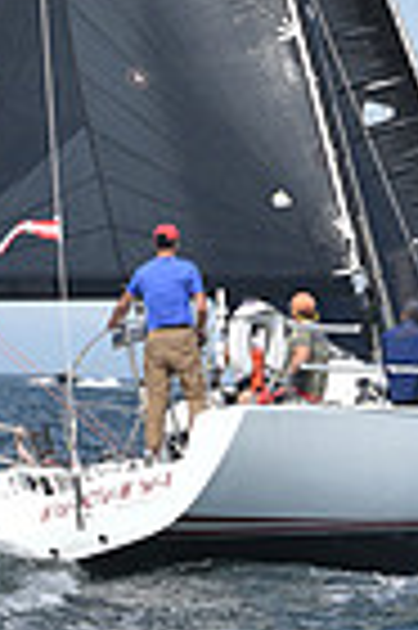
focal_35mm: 290
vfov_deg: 7.0
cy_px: -405
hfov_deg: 4.7
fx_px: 5063
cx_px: 155
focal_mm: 70
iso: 200
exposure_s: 1/800
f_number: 8
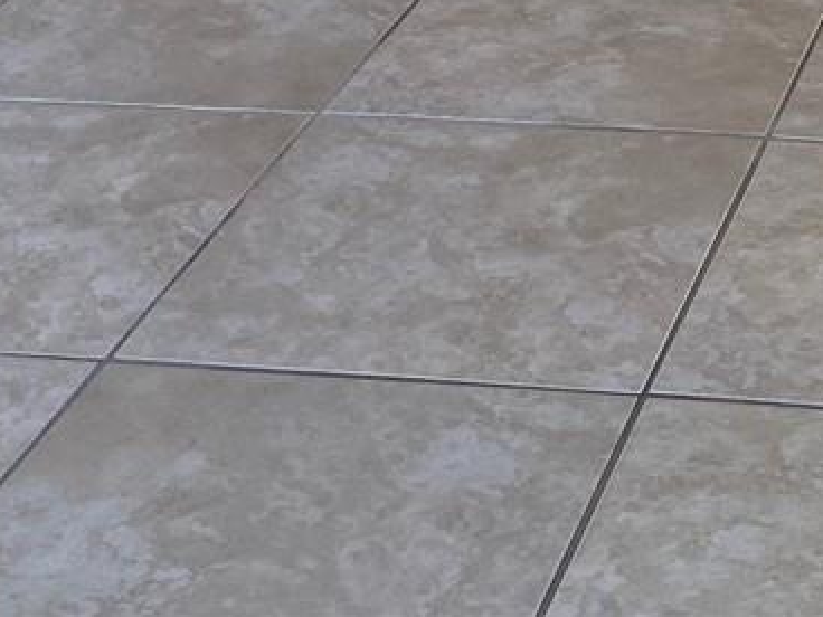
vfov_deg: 11.5
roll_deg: +1.0
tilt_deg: -7.4
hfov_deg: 16.9
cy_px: -722
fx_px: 2687
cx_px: 908
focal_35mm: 113
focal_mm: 4.25
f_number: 1.8
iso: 100
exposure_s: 1/120
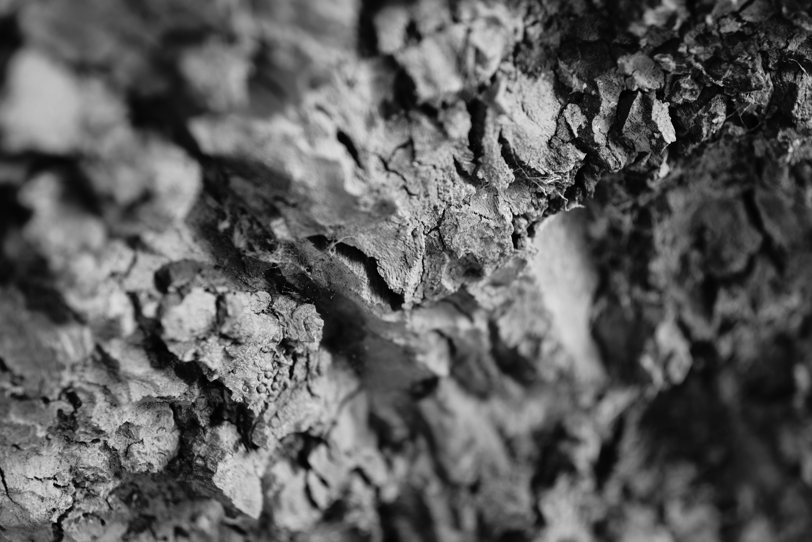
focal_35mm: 70
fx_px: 1579
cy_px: 271
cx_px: 406
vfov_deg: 19.5
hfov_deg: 28.8
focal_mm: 70
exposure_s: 1/25
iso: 100
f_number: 2.8
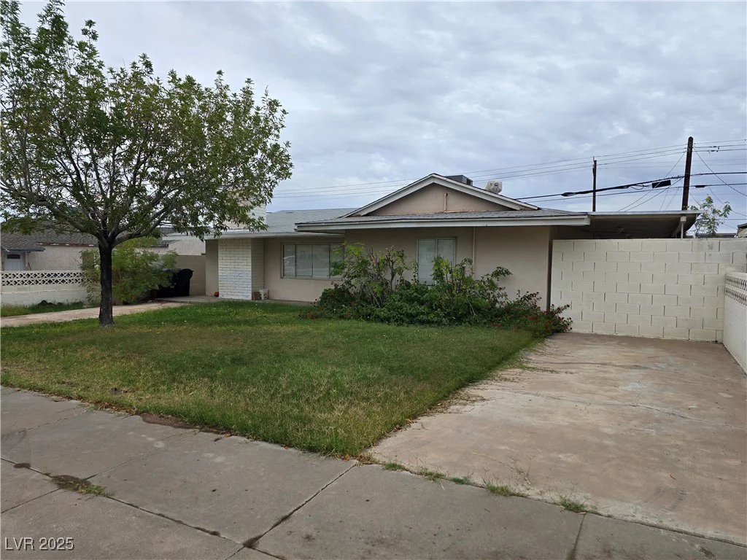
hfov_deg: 73.9
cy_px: 280
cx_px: 374
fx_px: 496
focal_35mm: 23
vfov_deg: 58.9
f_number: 1.7
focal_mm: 6.3
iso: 12
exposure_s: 1/304
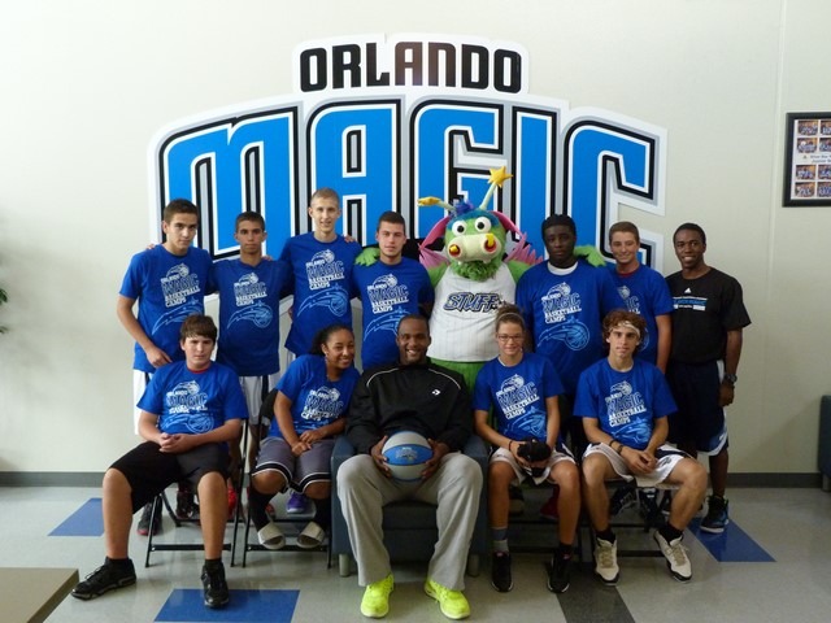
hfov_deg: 60.0
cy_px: 312
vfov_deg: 46.8
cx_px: 416
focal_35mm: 30
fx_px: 720
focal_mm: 5.4
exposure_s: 1/50
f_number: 3
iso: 400
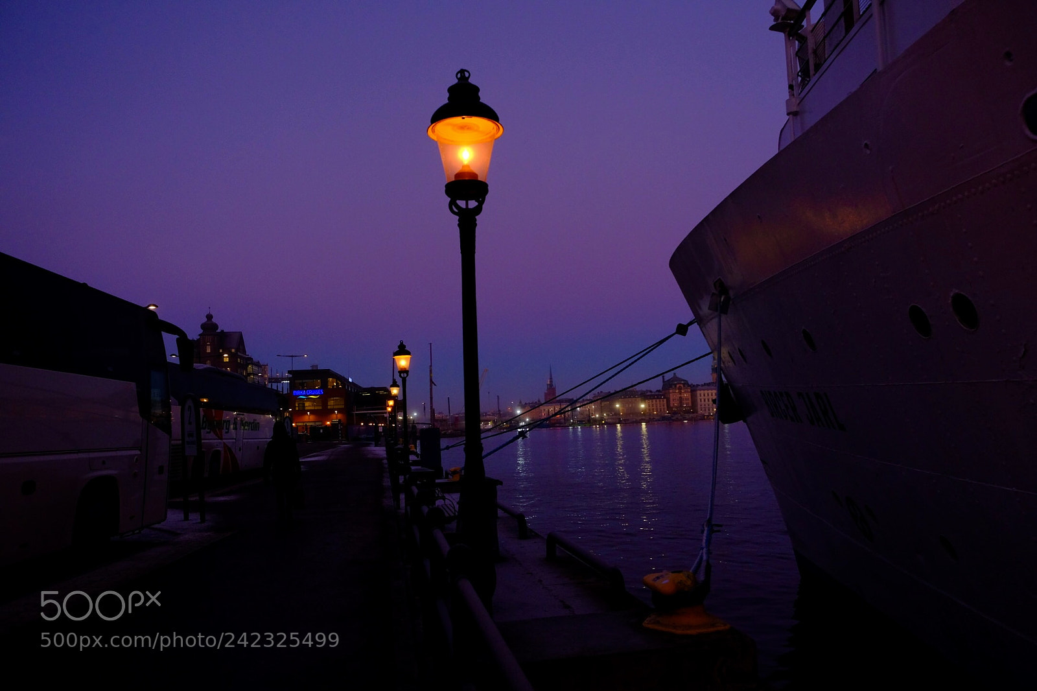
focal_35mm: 27
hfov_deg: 67.4
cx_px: 518
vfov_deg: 47.9
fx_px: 778
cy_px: 346
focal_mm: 18
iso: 1250
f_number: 4
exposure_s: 1/125
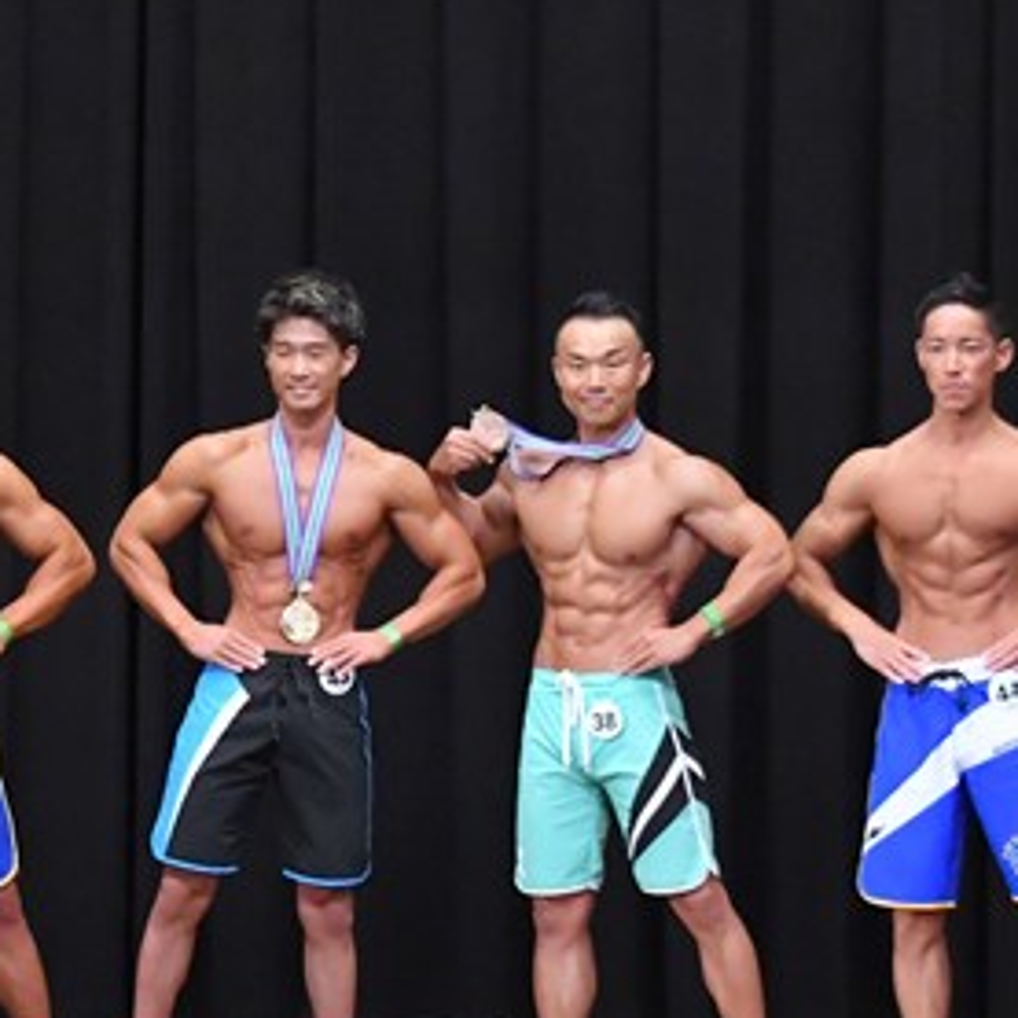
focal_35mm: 292
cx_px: -57
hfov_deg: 6.0
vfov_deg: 6.0
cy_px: 632
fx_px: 9715
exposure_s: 1/400
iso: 8000
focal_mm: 82
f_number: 5.6
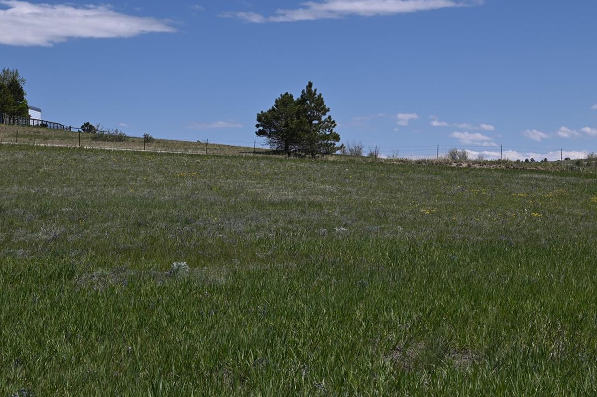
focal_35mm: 74
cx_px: 326
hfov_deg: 27.4
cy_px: 183
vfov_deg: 18.4
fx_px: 1226
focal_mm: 55
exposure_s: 1/500
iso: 100
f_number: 8
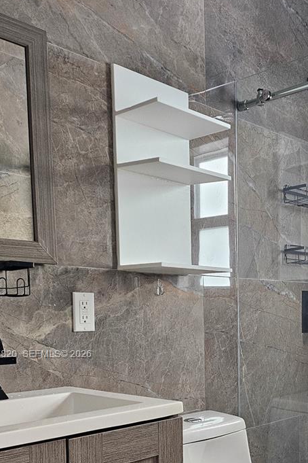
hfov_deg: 29.4
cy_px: 355
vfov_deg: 42.9
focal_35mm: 44
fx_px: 565
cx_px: 271
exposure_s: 1/120
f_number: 1.8
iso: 320
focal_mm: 5
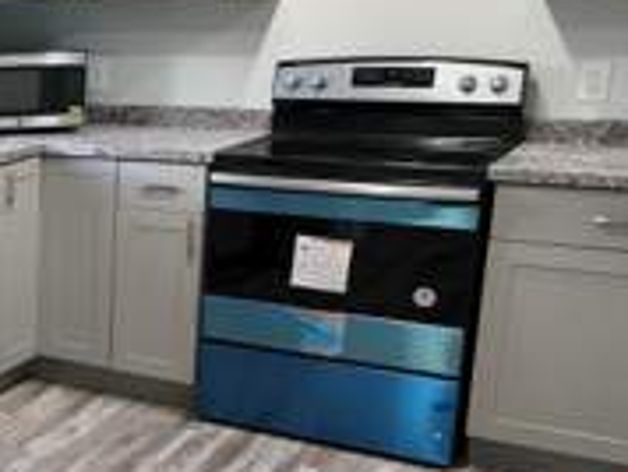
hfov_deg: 26.6
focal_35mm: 62
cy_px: 310
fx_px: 1126
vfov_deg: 23.6
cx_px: -180
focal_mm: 6.4
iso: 250
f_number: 1.8
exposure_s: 1/120
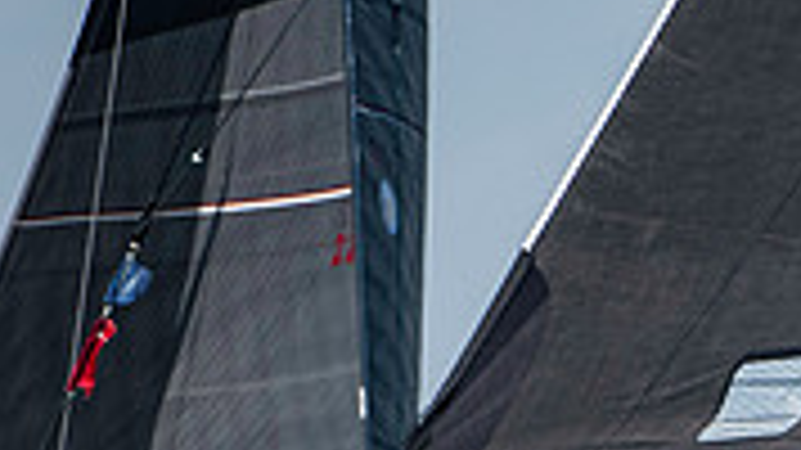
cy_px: 781
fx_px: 43421
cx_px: 972
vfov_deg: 0.6
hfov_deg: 1.1
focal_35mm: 2045
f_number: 5.6
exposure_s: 1/2500
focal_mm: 400
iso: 400
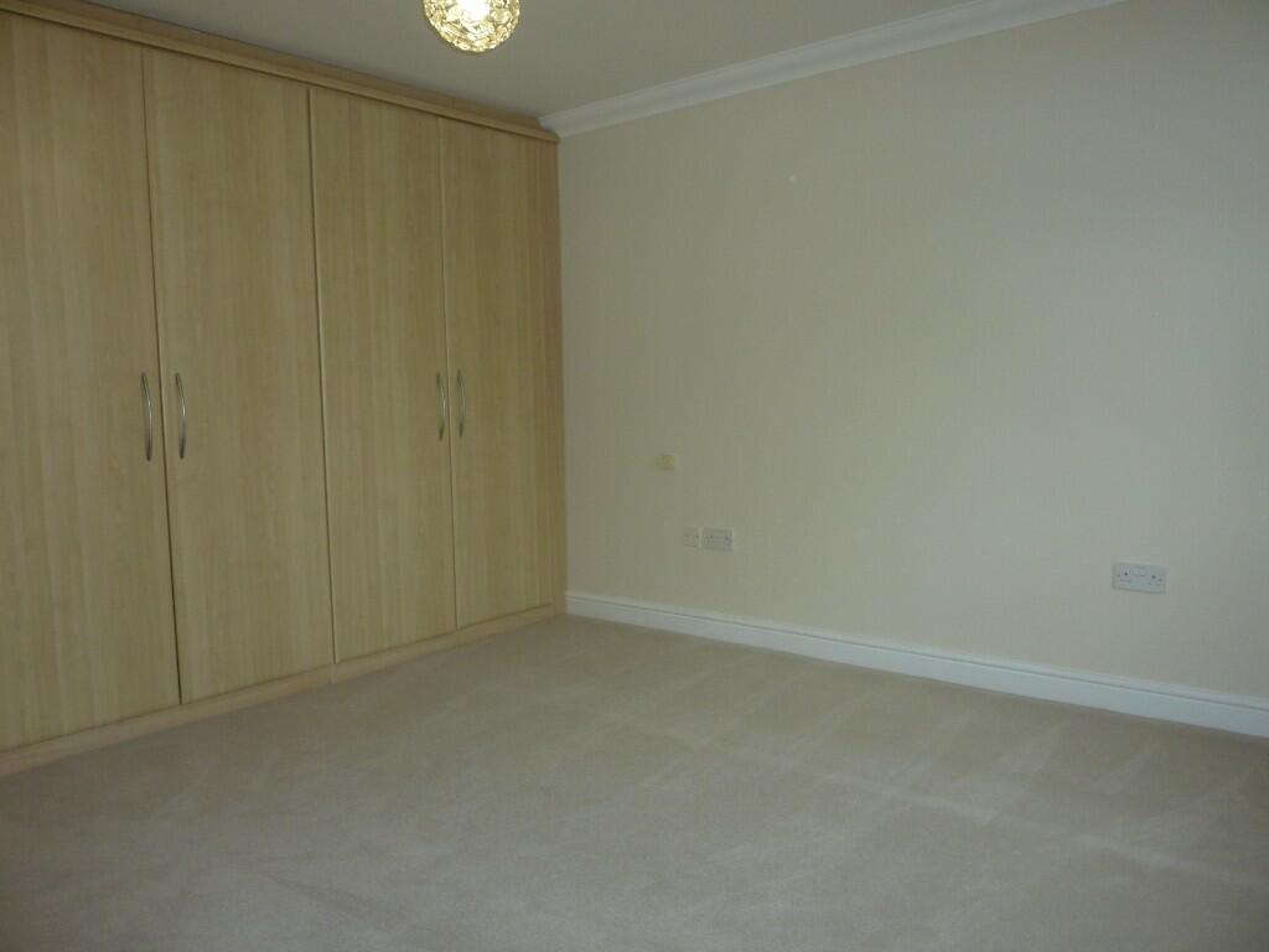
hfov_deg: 69.4
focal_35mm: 25
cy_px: 476
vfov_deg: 54.9
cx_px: 634
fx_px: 916
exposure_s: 1/30
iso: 100
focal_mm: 4.1
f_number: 3.3
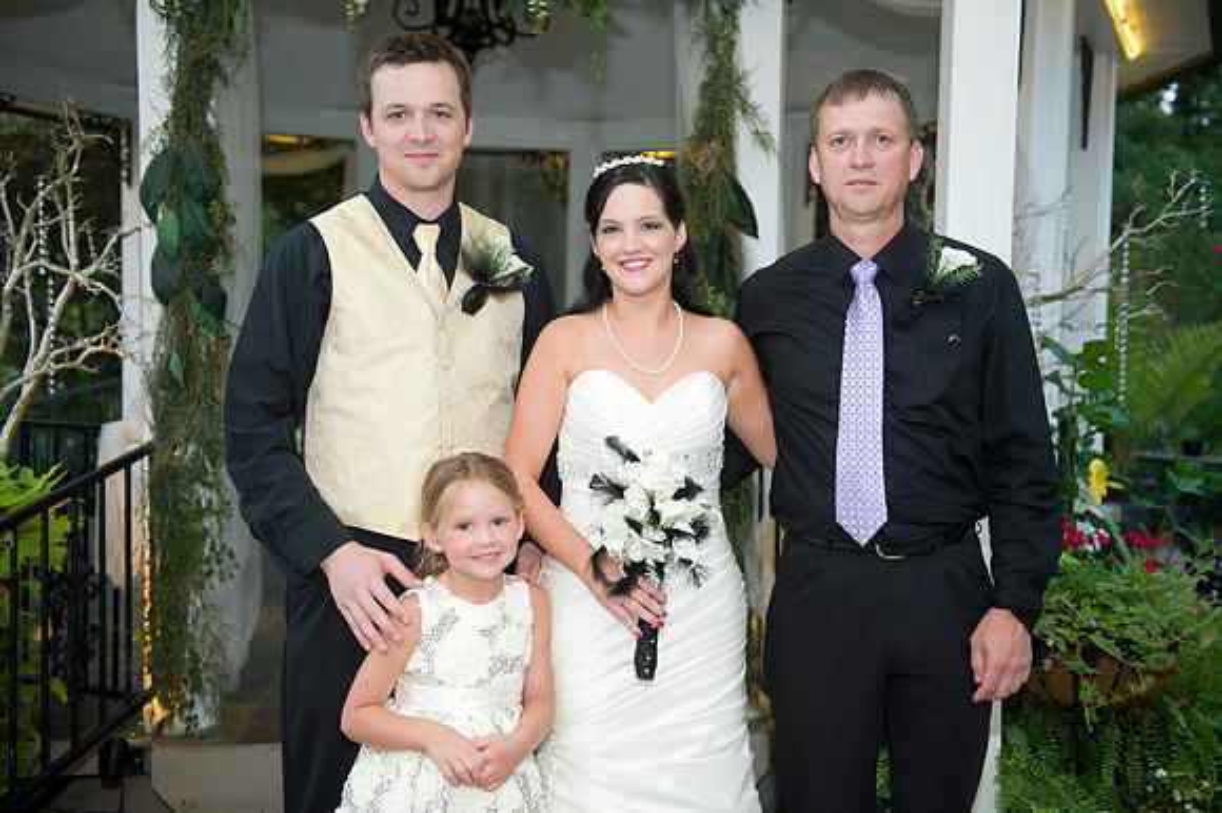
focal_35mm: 42
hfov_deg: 46.4
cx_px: 611
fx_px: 1425
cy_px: 406
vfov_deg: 31.9
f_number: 2.8
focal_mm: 42
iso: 800
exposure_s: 1/125
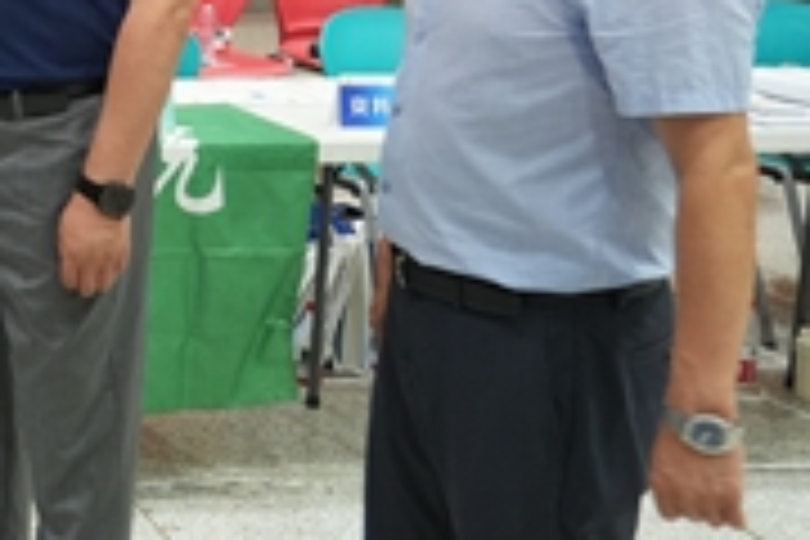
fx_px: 1800
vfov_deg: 16.6
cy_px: -22
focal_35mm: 80
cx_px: -495
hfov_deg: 20.6
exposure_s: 1/60
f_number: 4
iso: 1000
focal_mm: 24
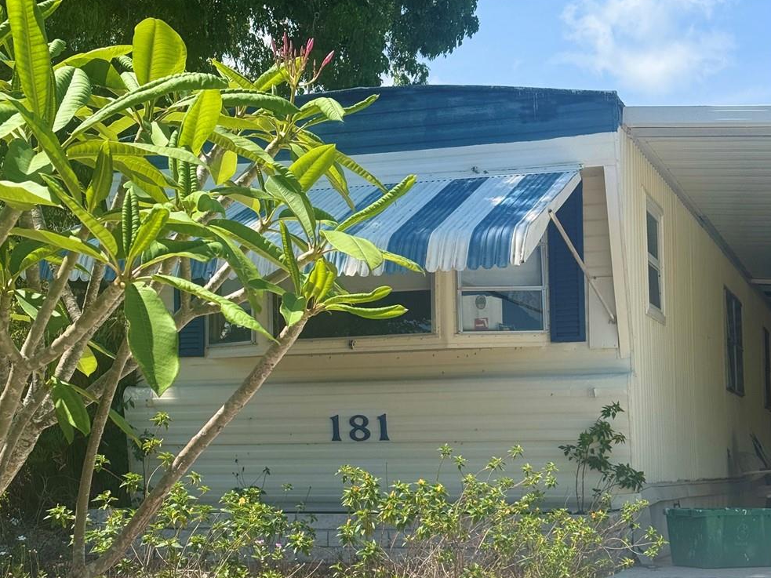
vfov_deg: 29.1
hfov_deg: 38.2
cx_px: 376
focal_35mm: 50
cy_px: 296
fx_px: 1114
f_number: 1.78
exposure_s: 1/4310
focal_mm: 6.76
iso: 64
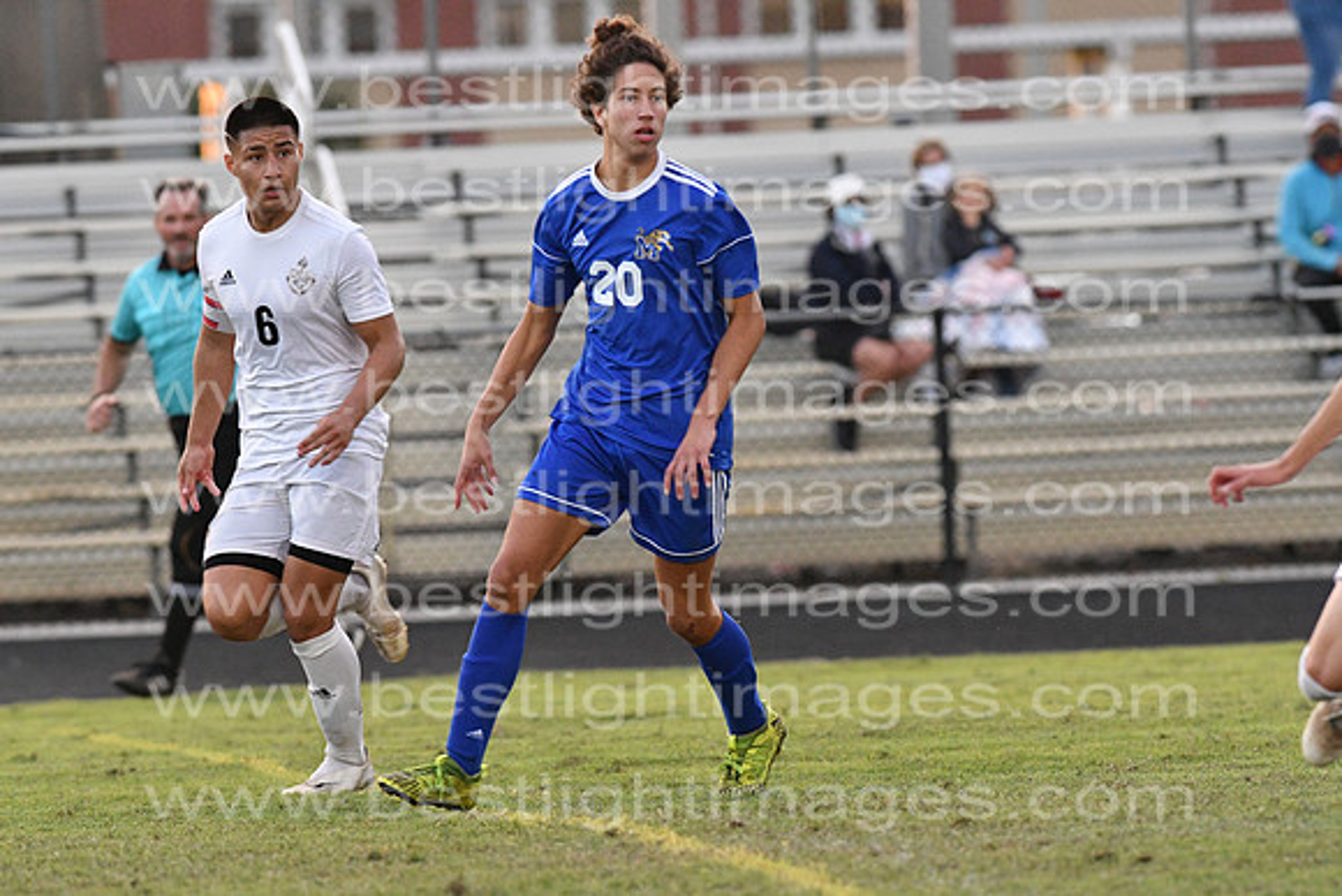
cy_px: 448
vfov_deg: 3.1
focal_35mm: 450
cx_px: 671
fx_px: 16778
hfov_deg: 4.6
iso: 4000
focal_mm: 300
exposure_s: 1/1000
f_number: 4.5
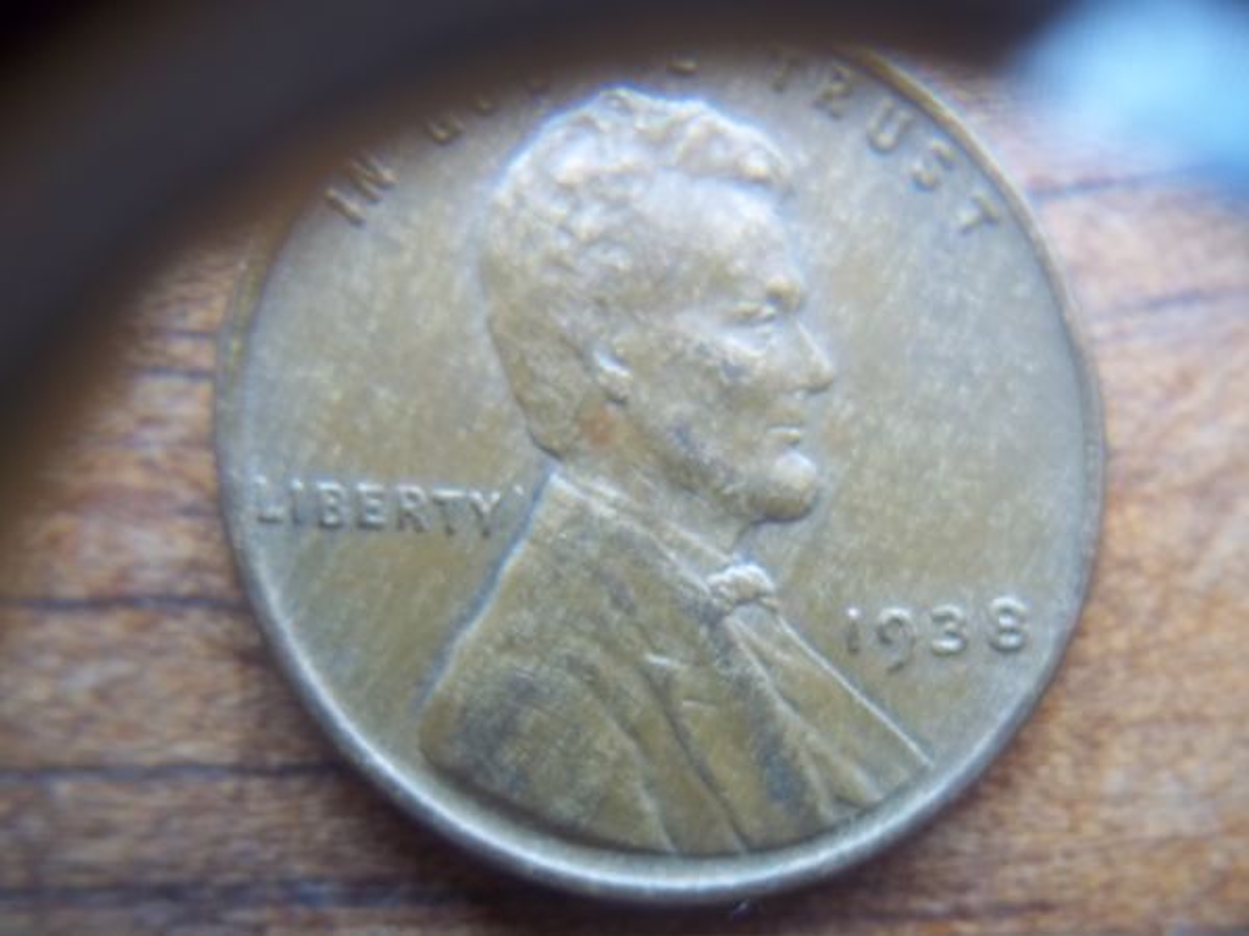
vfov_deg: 39.7
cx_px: 624
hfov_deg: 51.4
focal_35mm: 36
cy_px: 468
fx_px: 1299
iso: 80
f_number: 3.1
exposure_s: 1/40
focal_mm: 6.5
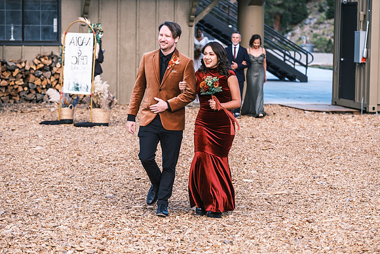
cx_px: 190
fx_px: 1277
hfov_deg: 16.9
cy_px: 127
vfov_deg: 11.3
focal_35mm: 121
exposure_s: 1/1100
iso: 400
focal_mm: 80.4
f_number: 2.8
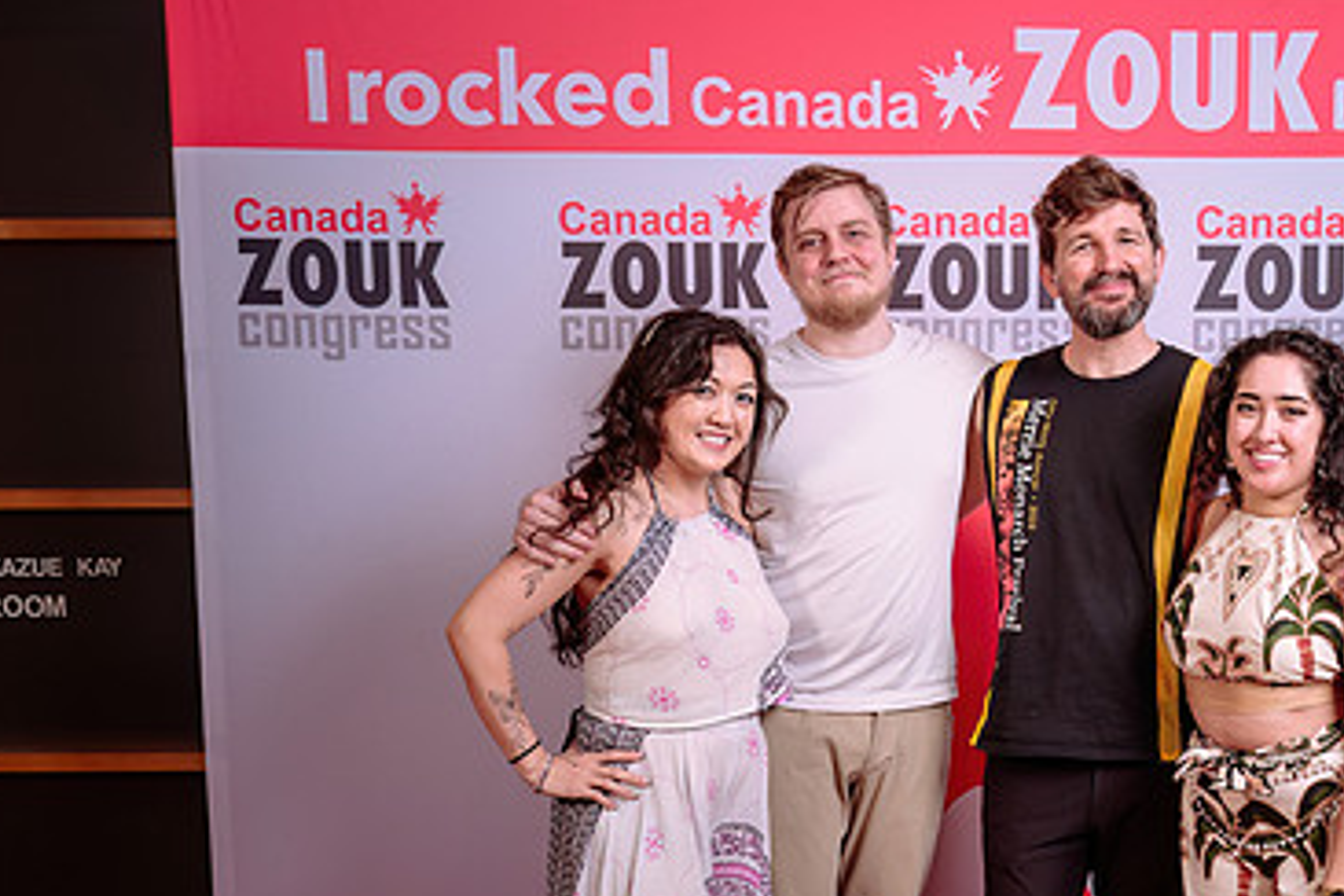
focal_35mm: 50
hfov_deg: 38.6
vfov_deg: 26.7
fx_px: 1867
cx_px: 1009
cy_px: 640
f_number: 5.6
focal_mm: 28
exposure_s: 1/200
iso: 100
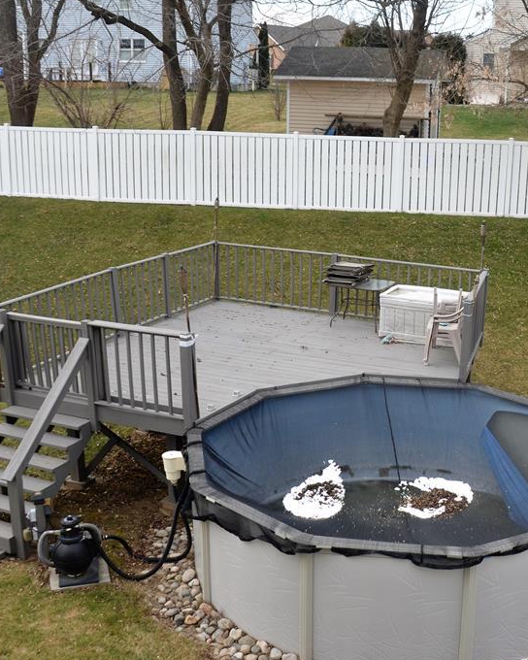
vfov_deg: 41.1
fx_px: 879
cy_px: 315
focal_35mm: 45
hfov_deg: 33.0
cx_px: 376
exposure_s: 1/250
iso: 200
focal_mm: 20
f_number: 8
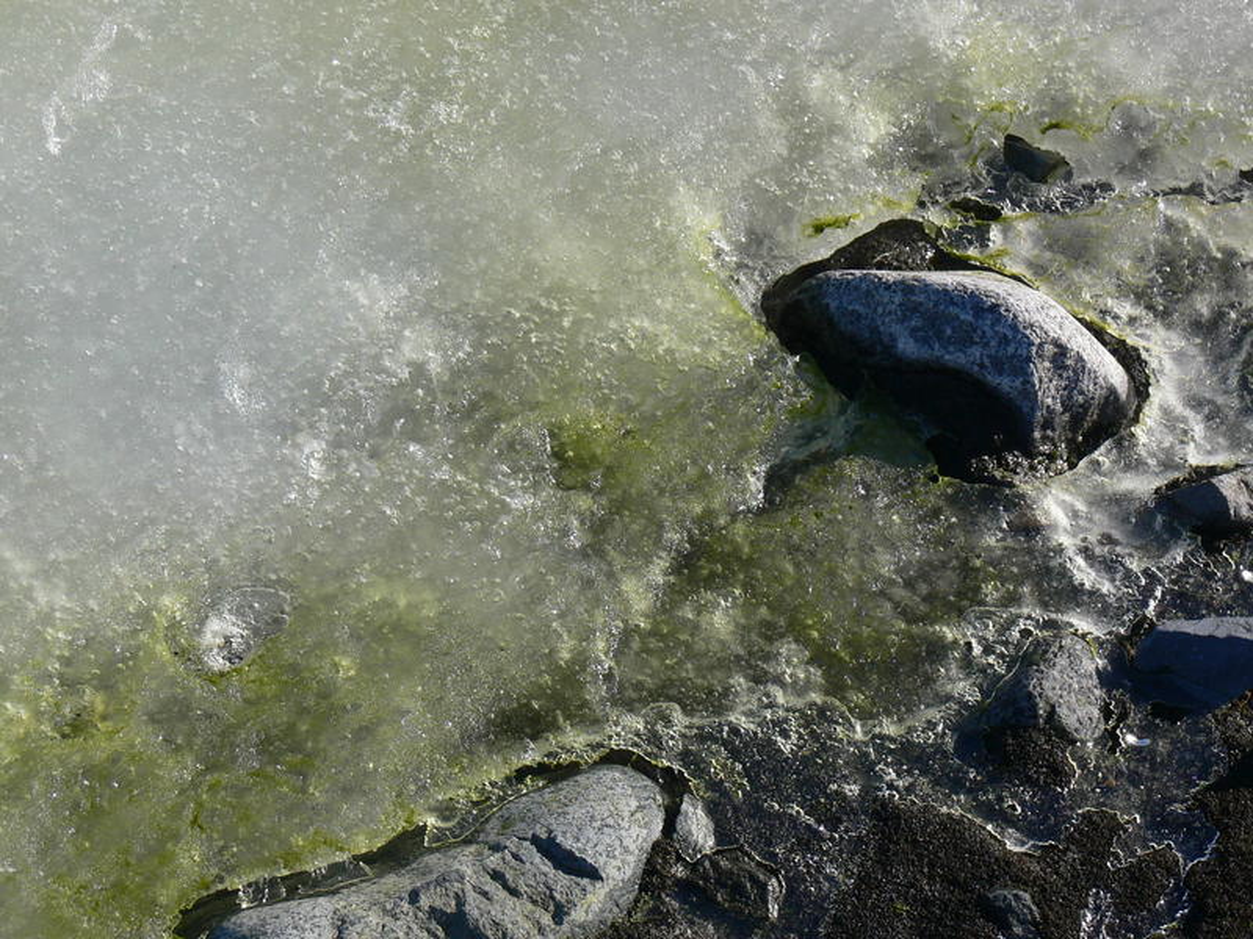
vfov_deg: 12.5
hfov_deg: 16.6
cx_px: 626
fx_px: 4307
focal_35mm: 119
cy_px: 470
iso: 80
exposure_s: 1/320
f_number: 5.6
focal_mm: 20
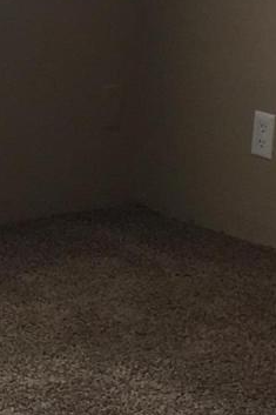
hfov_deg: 7.8
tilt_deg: -10.0
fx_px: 1968
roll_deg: -2.1
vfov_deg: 12.0
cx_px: -230
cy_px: 88
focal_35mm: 171
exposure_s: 1/120
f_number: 2.2
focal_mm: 4.15
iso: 40
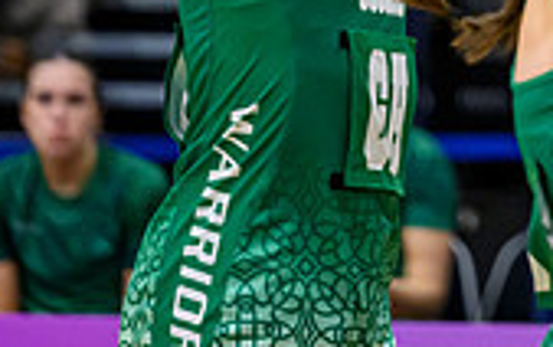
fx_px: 10440
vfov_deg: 1.9
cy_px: -384
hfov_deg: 3.0
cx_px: 814
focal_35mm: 692
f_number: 2.8
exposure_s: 1/1000
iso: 4000
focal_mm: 170
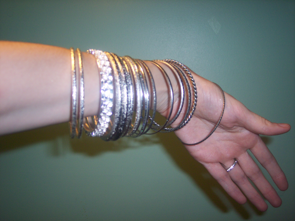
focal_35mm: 39
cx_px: 148
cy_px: 110
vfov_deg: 36.8
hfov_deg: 47.9
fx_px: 332
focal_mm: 8
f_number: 2.8
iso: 140
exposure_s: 1/60
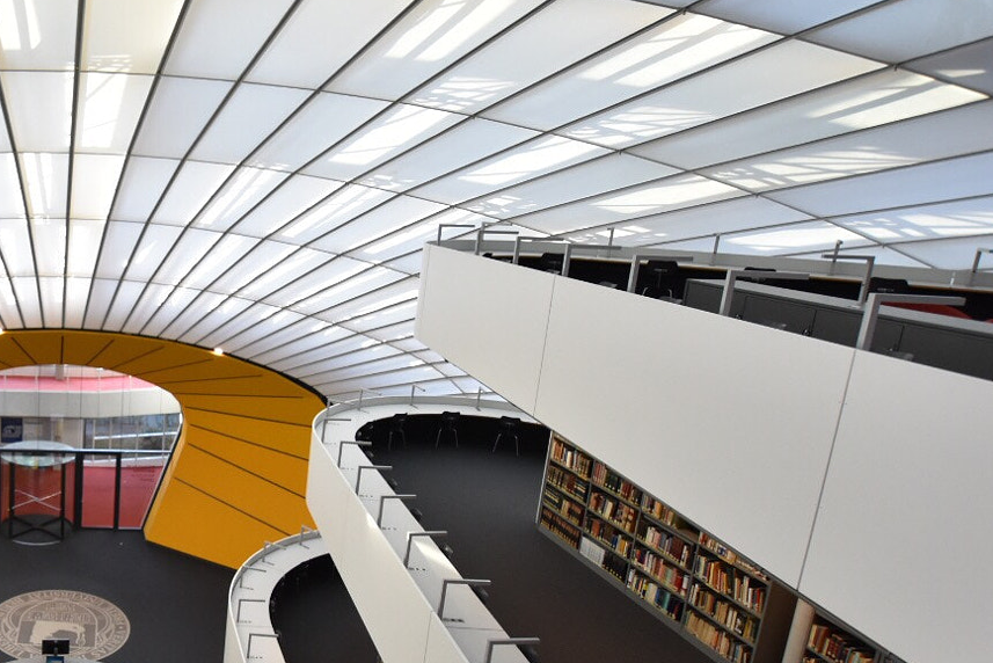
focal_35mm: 28
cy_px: 363
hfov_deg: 55.2
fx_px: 773
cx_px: 68
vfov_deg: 46.4
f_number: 5.6
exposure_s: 1/80
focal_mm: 10
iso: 800
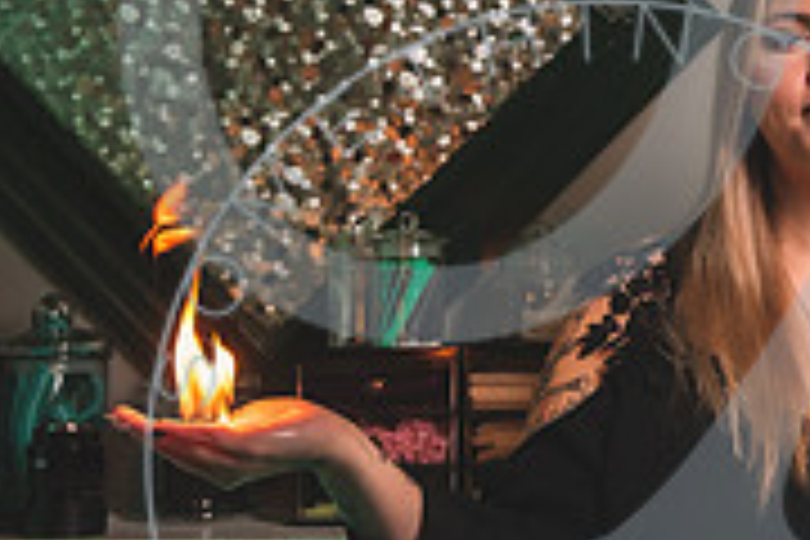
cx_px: 818
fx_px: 2295
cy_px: 83
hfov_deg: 19.4
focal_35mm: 102
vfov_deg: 13.3
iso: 200
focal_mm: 31
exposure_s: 1/200
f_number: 2.8
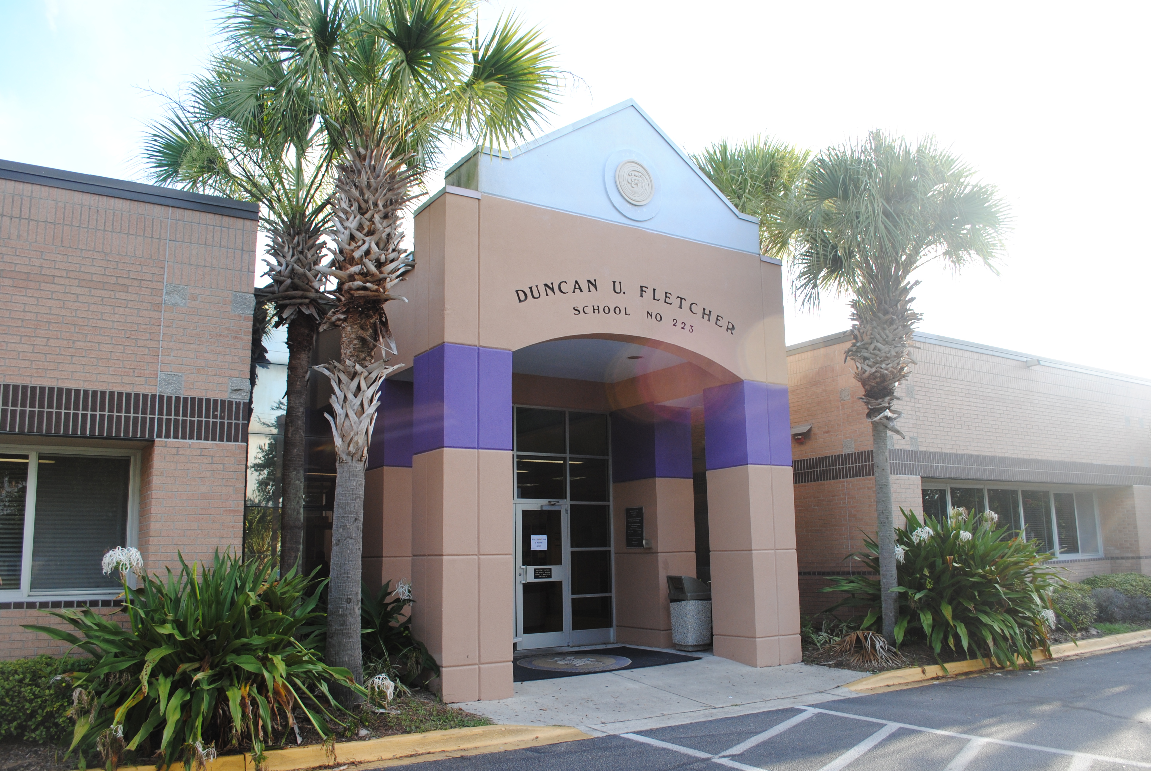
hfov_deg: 67.3
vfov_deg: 48.0
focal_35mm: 27
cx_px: 576
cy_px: 386
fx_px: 864
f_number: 5.6
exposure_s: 1/125
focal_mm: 18
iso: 180
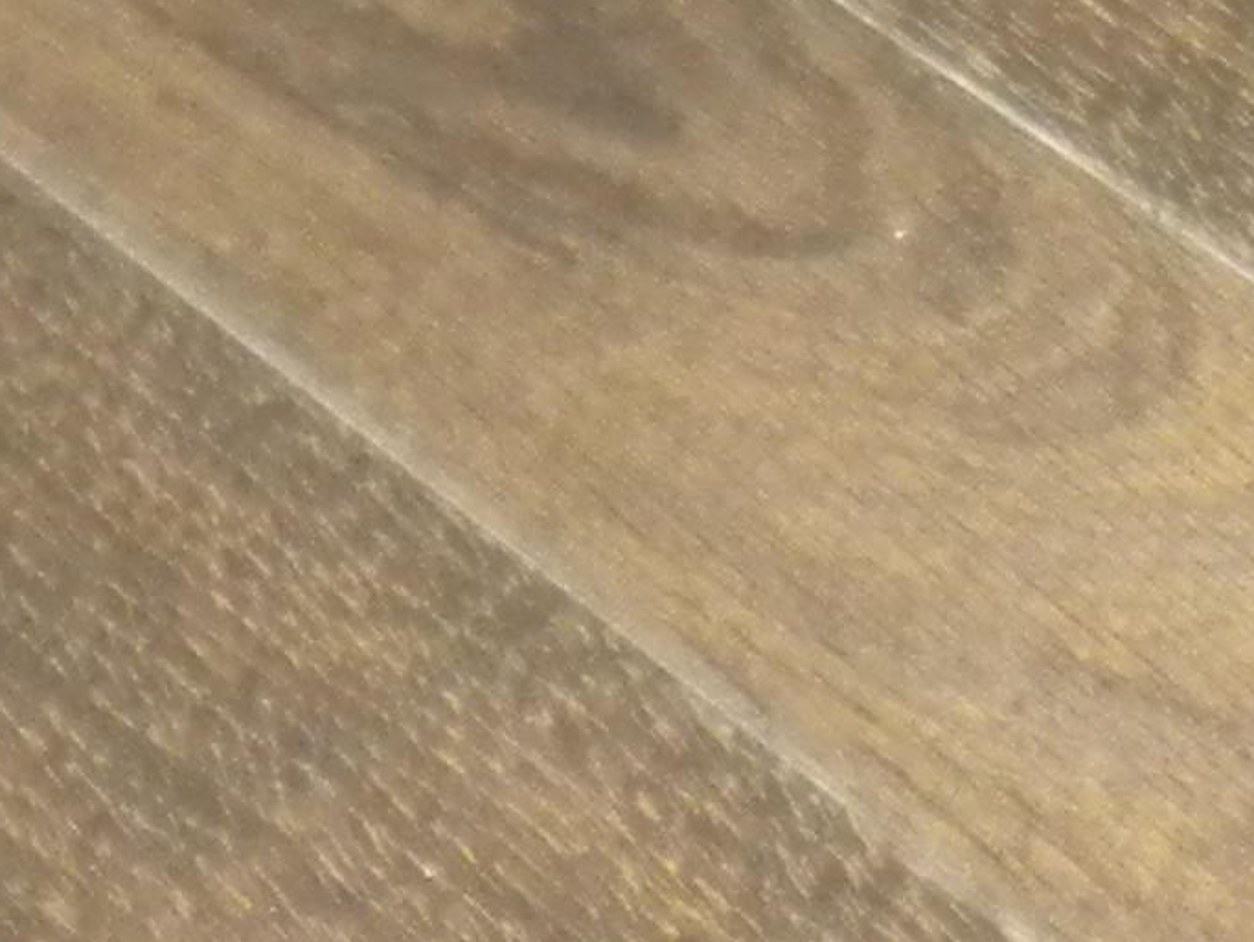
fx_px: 7864
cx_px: 1918
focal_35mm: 217
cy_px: -1693
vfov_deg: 6.4
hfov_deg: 8.9
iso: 400
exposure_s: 1/30
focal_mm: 6.6
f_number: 3.5
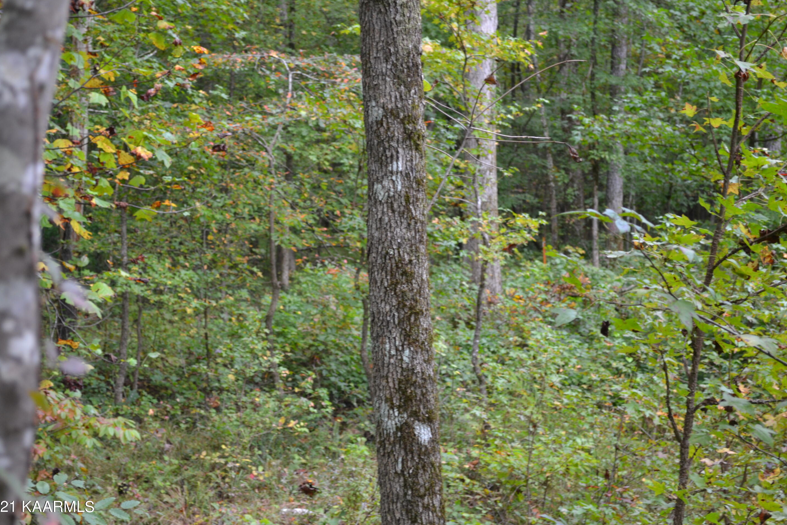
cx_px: 381
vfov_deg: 19.3
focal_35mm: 71
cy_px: 258
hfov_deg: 28.6
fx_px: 1542
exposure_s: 1/60
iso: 400
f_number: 5.3
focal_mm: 45
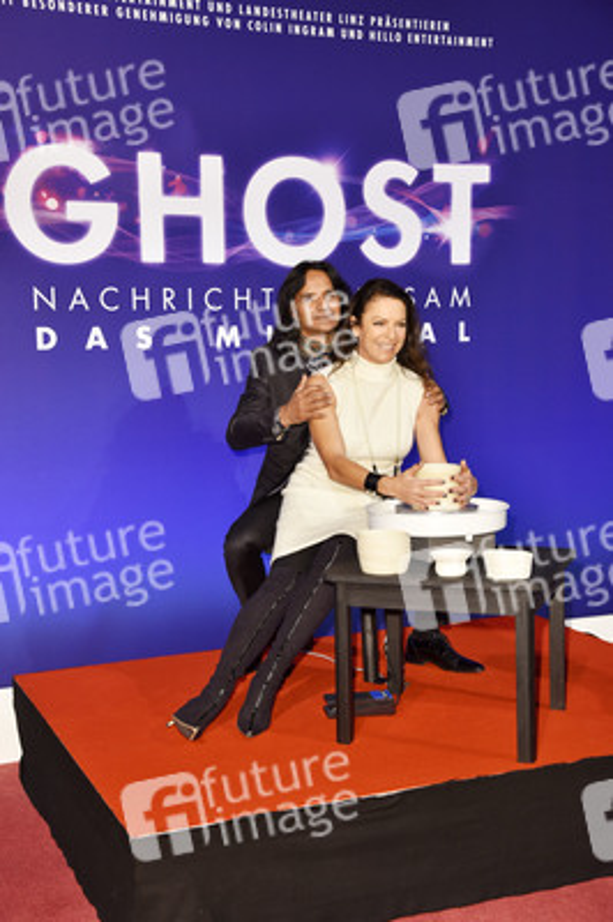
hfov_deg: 26.9
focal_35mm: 50
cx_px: 306
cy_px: 461
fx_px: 1279
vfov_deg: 39.6
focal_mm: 50
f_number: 6.3
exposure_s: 1/200
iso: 800
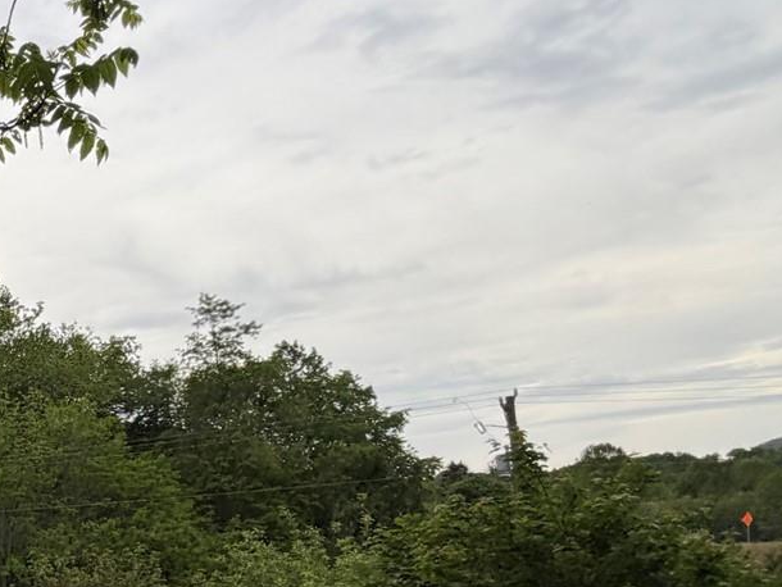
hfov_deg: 27.8
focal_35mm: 47
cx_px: -383
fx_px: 1062
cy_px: 549
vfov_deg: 29.4
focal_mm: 2.22
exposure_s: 1/276
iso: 50
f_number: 2.2
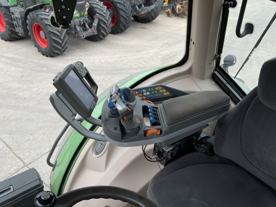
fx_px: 231
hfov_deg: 61.7
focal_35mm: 29
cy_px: 104
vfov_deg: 48.2
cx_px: 138
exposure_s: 1/122
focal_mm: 3
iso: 25
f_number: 1.8
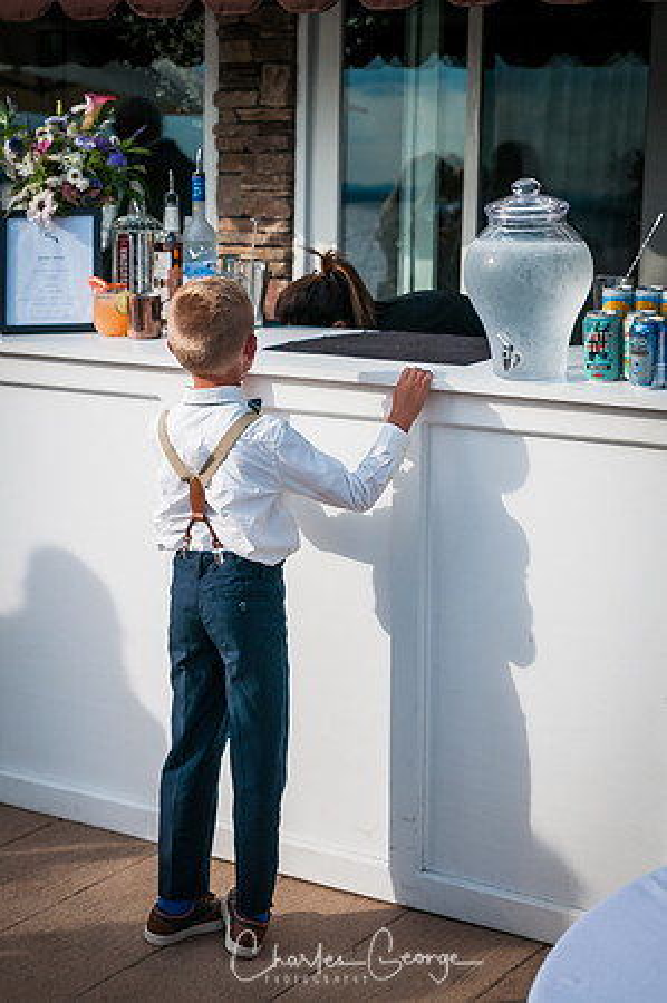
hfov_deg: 18.9
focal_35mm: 72
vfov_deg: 28.1
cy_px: 502
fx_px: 2005
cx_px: 334
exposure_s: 1/2500
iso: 200
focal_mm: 48
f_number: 4
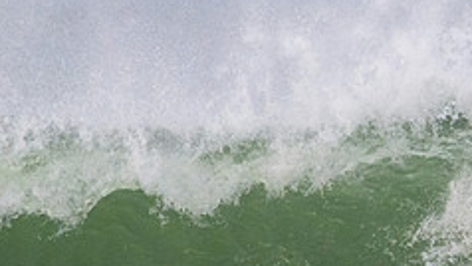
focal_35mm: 2267
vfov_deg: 0.5
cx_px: 449
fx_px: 28379
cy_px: 278
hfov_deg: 1.0
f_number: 11
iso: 5600
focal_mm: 800
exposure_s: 1/3200
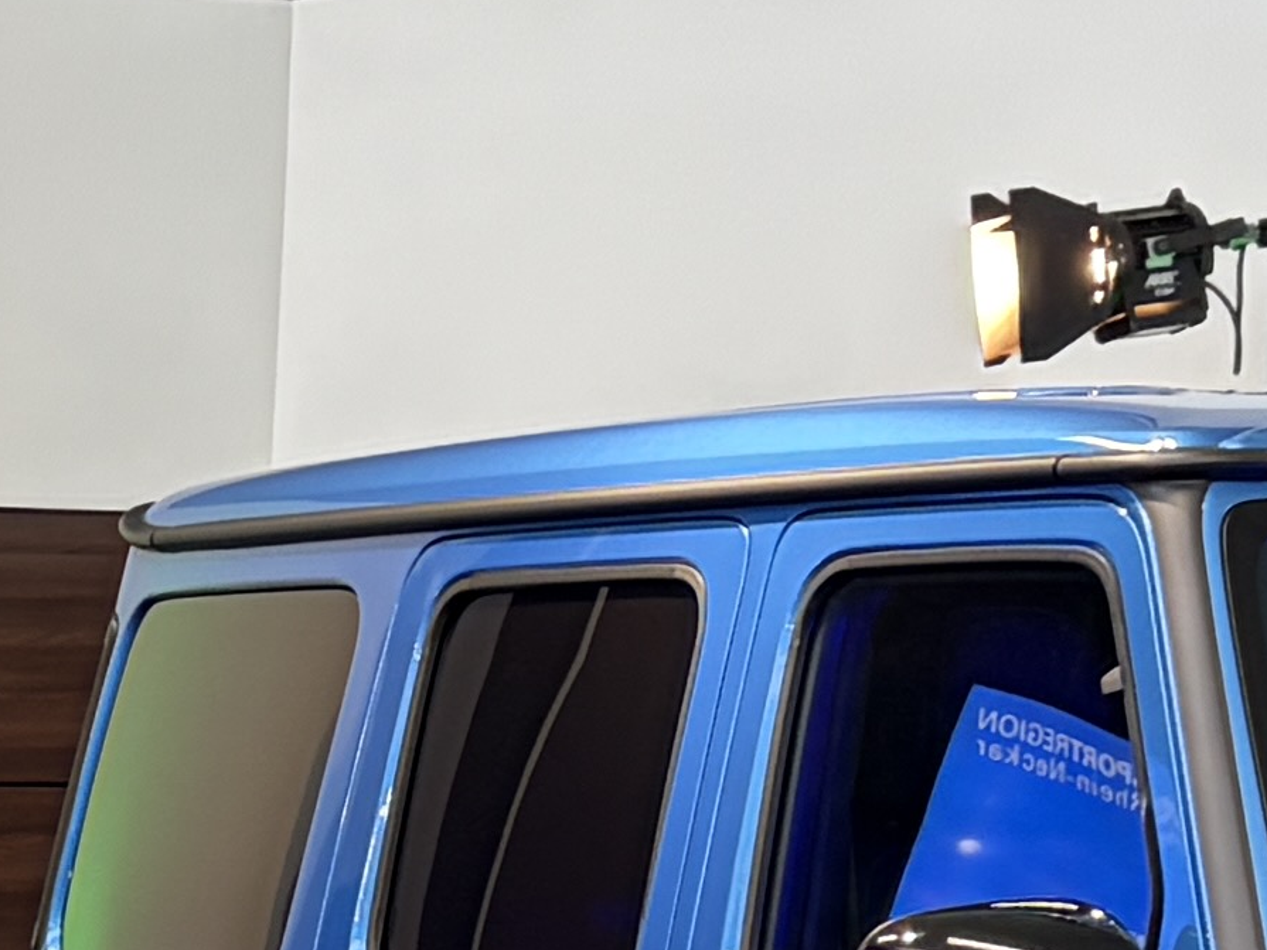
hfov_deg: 11.1
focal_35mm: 166
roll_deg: -1.3
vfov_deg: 8.7
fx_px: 6075
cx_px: -981
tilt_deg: -6.2
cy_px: 1429
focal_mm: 5.96
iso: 64
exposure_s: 1/50
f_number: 1.6
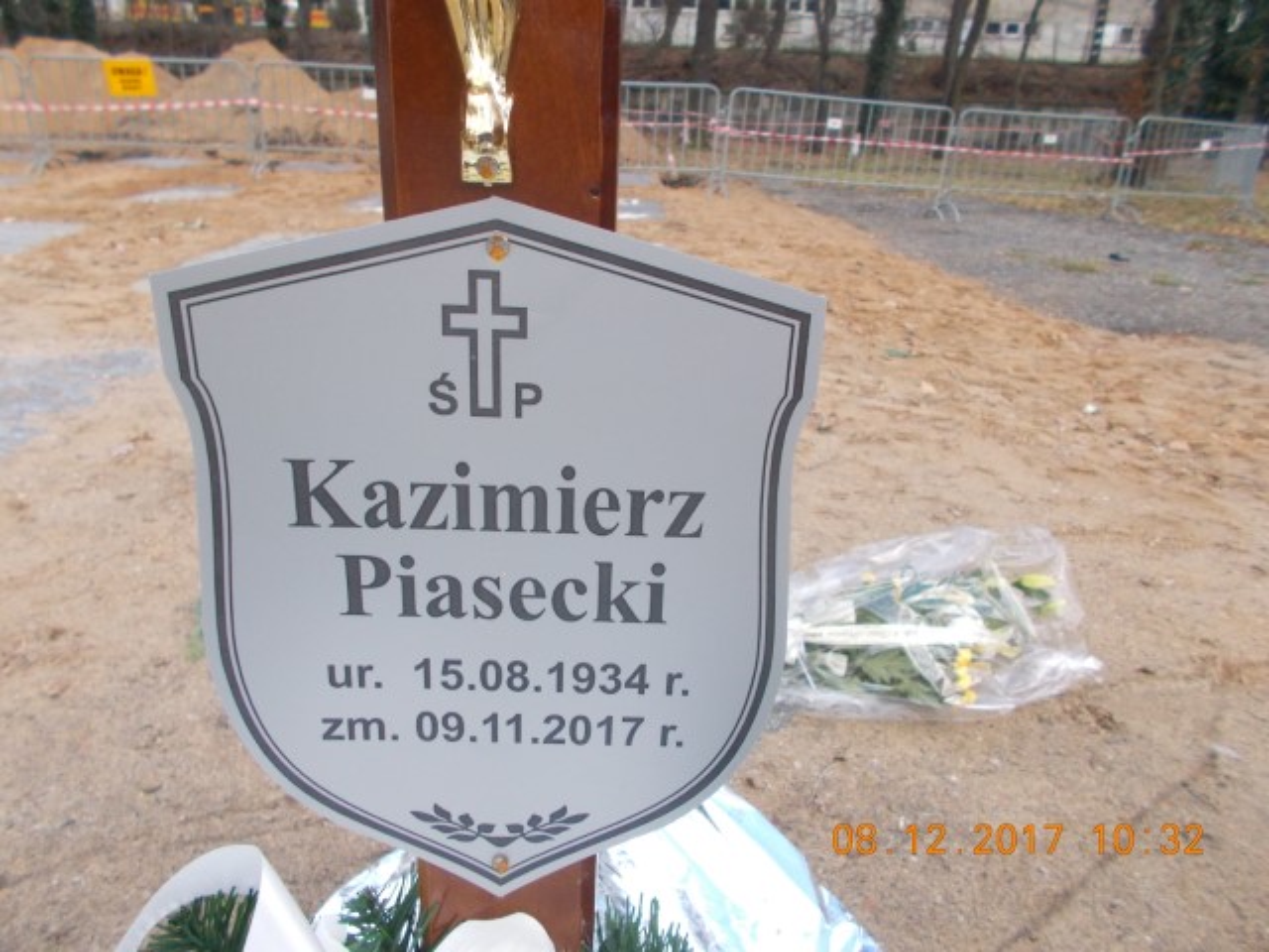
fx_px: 953
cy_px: 476
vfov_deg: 53.1
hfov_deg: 67.3
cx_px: 634
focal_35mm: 26
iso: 250
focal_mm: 4.6
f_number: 3.2
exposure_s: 1/250
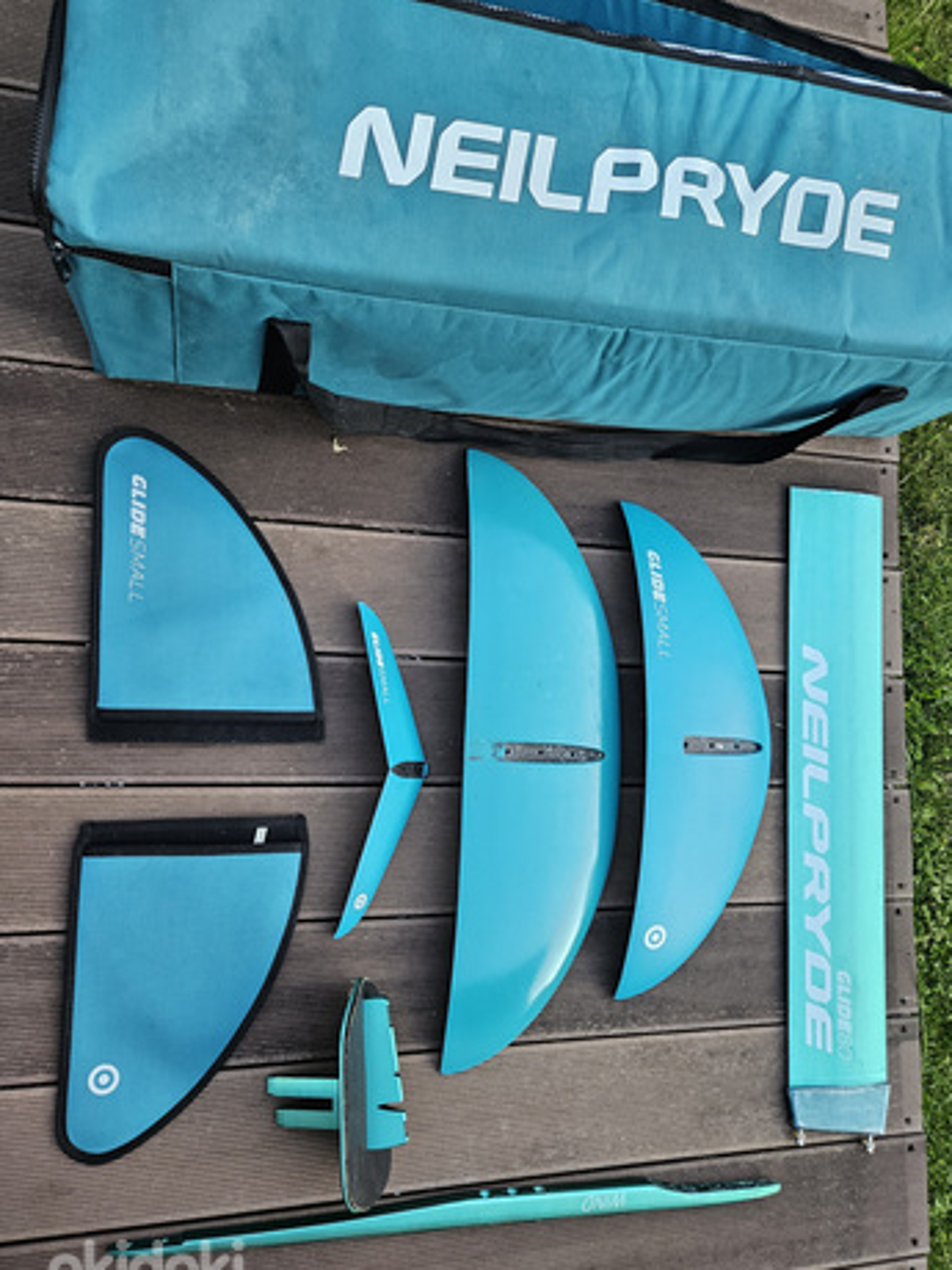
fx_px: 917
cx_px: 487
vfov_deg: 69.3
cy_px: 671
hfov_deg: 54.9
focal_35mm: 25
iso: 200
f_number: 1.8
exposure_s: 1/190
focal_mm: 5.4
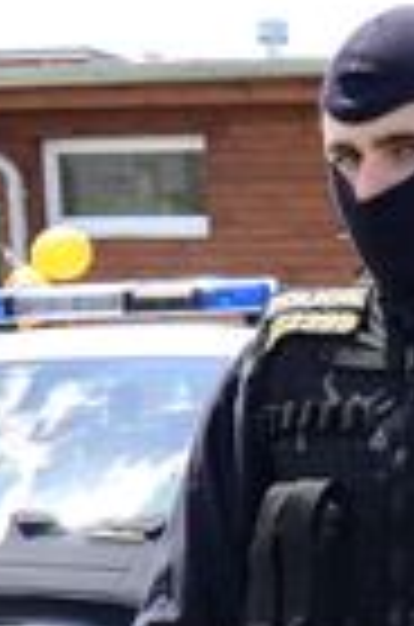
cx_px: 576
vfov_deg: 20.7
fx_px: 1630
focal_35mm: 94
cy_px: 696
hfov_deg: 13.8
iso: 100
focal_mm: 18
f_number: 5
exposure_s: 1/80
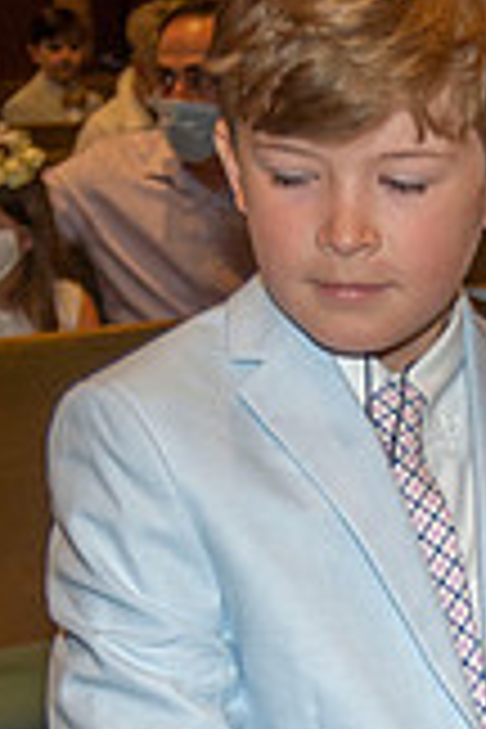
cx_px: 508
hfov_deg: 8.5
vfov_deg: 12.6
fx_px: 3260
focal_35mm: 161
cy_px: 698
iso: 1600
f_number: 5.6
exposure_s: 1/200
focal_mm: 45
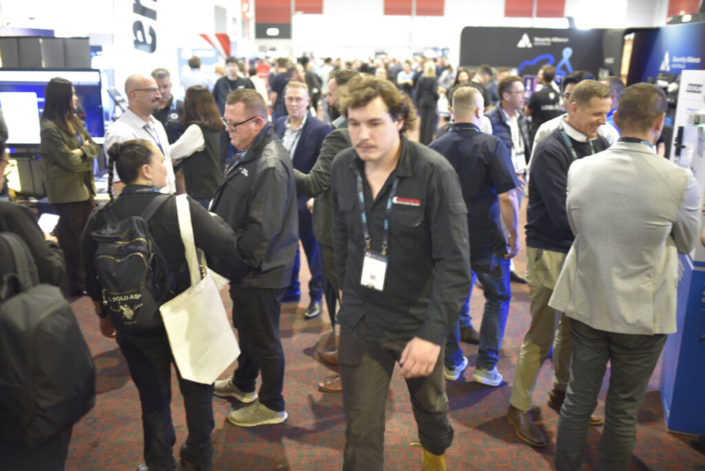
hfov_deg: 54.4
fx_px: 686
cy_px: 236
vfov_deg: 37.9
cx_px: 352
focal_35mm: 35
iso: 1600
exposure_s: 1/60
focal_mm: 35
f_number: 1.4
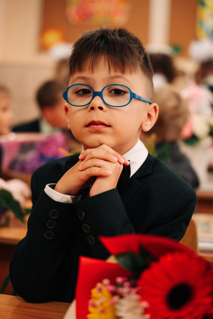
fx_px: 621
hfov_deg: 19.5
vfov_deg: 28.8
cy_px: 160
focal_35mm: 70
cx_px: 106
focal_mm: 70
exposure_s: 1/160
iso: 320
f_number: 2.8
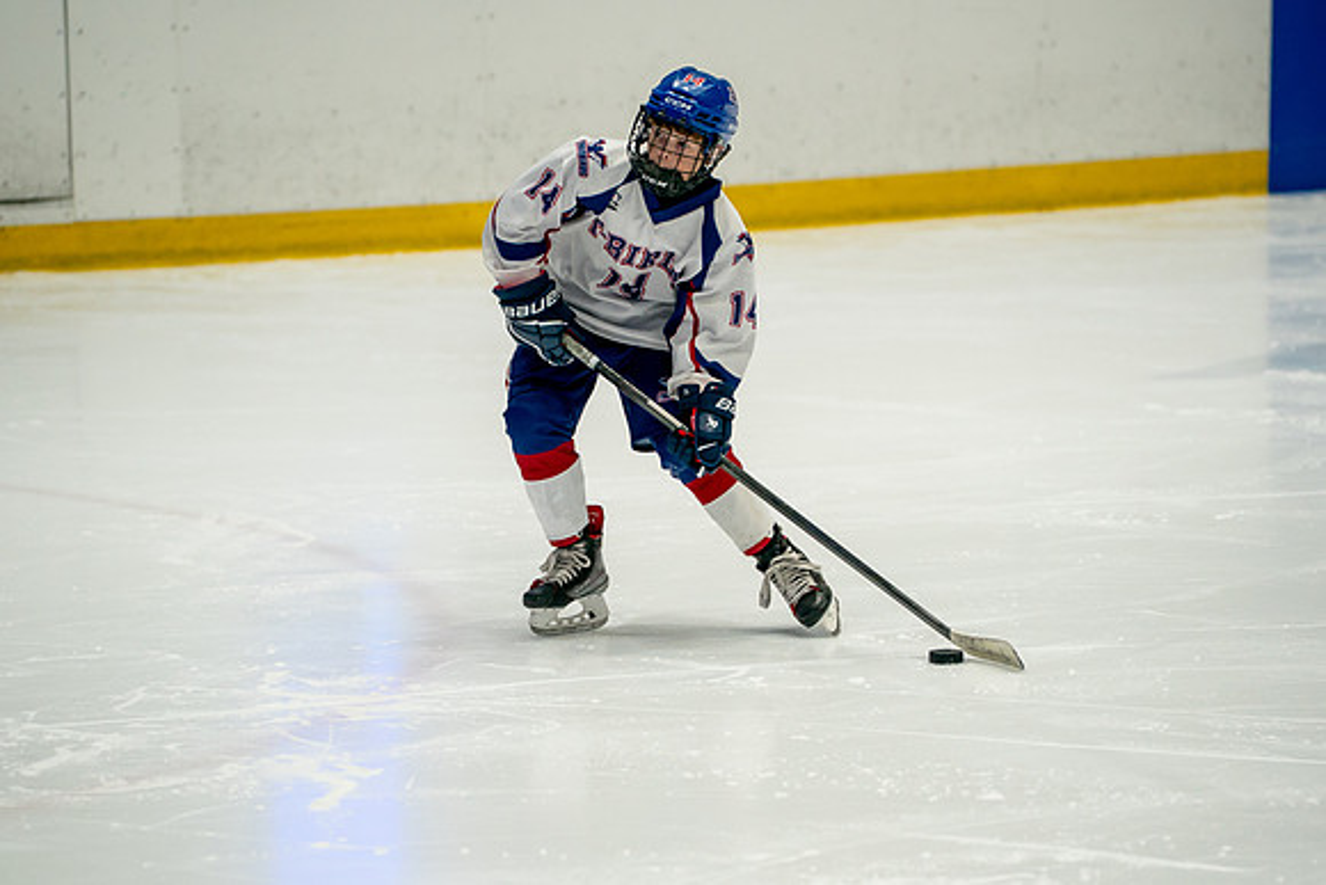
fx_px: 8550
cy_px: 550
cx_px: 655
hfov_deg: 8.9
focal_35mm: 232
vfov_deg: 5.9
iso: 1600
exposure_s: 1/800
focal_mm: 150
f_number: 2.8
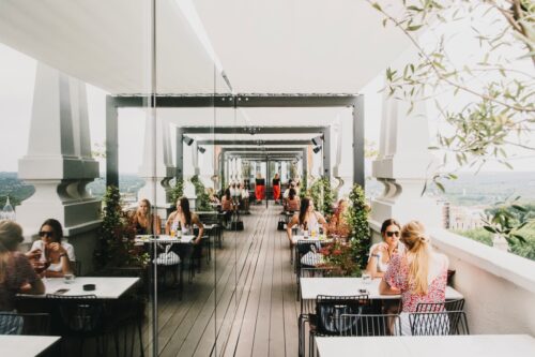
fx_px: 475
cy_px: 178
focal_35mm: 32
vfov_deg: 41.1
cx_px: 268
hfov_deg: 58.7
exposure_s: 1/80
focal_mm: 32
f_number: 8
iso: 250
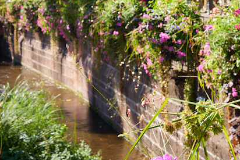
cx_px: 203
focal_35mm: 85
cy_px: -6
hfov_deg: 23.4
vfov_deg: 15.7
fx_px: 567
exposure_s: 1/50
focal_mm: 35
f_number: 11
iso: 100
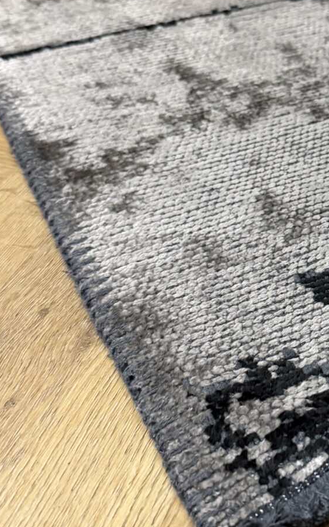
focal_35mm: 54
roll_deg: -1.7
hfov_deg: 22.5
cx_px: 369
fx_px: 775
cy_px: 225
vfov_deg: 37.5
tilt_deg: -38.5
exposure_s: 1/50
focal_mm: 6.76
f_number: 1.78
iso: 500
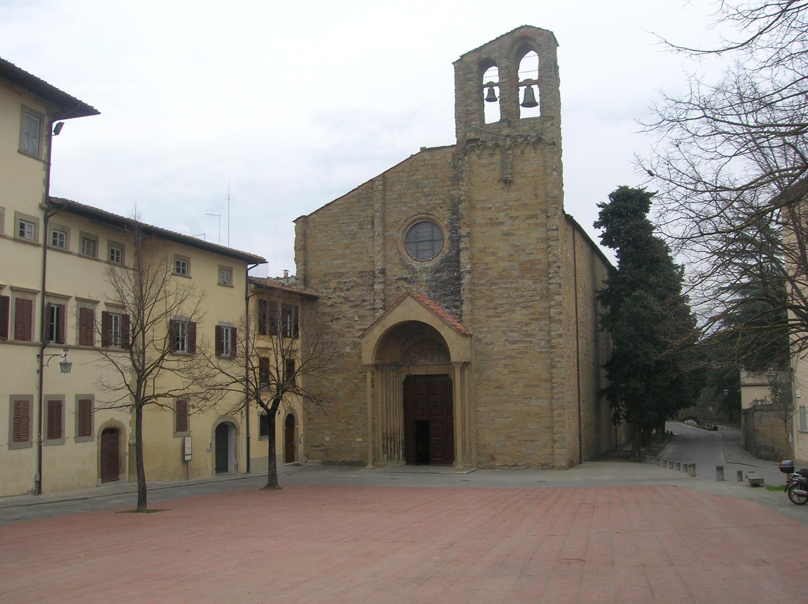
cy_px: 302
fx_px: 816
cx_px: 404
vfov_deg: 40.6
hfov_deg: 52.7
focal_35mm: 35
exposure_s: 1/57.2
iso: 50
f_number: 4.9
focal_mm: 5.8
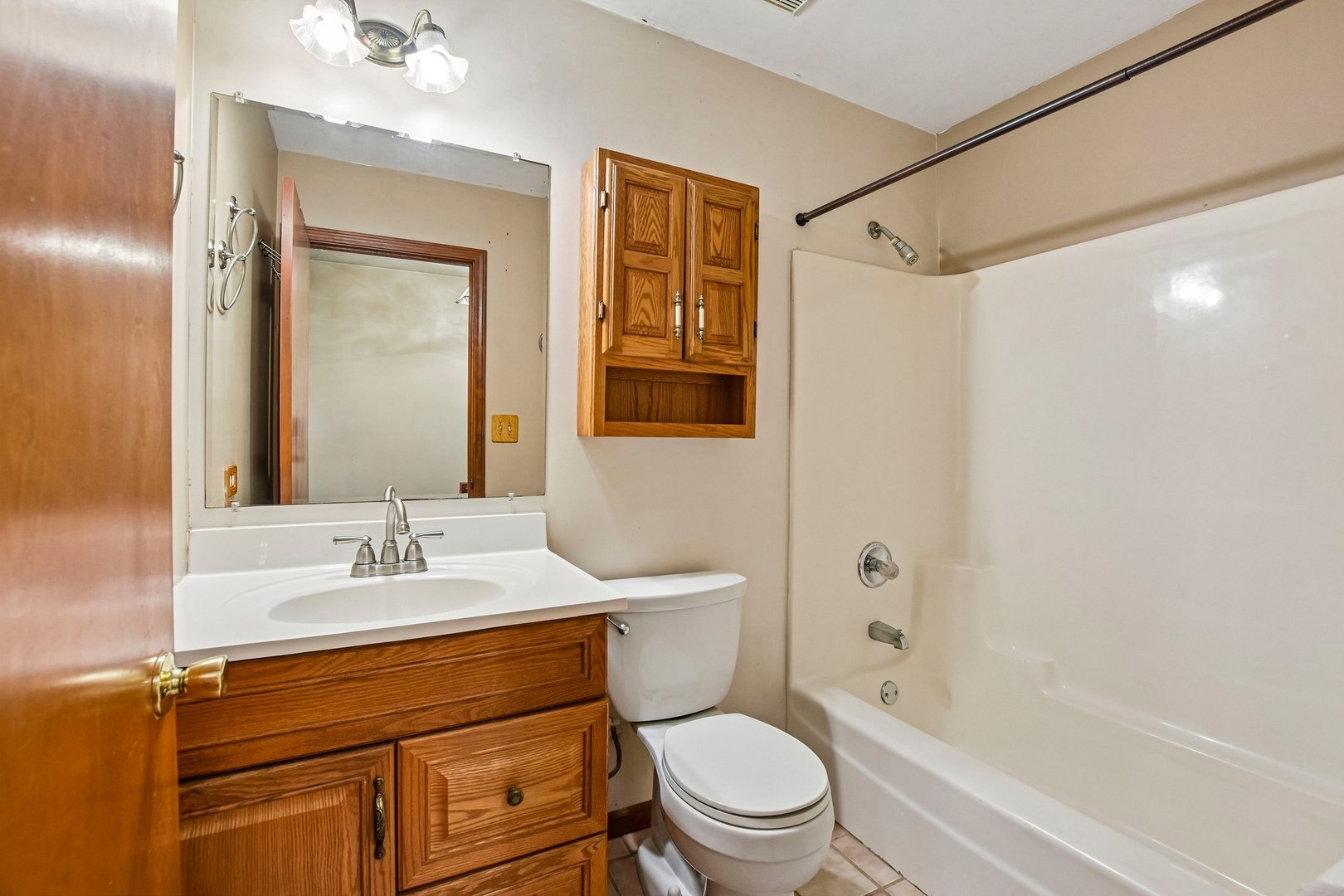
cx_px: 672
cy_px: 448
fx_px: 560
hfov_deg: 100.4
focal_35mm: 15
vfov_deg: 77.3
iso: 500
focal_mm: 10
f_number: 8
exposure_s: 1/15
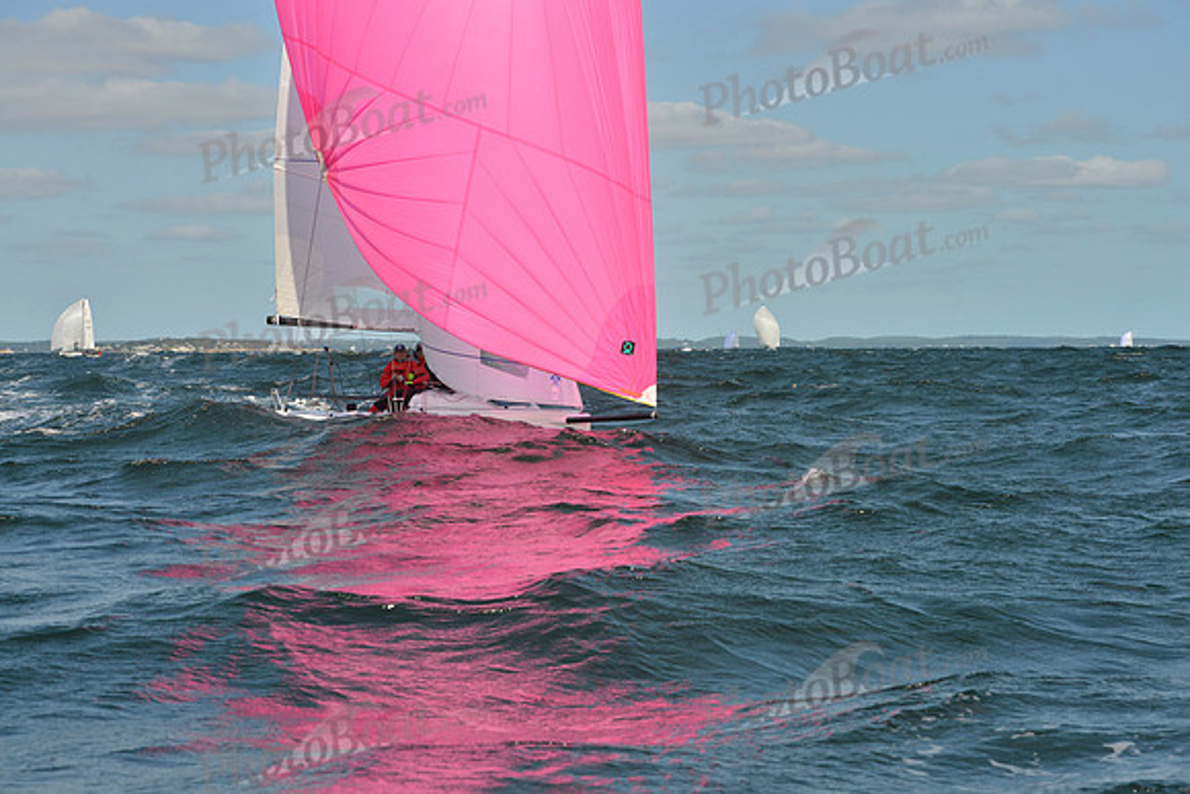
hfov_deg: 28.8
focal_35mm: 70
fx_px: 2314
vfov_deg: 19.5
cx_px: 595
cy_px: 397
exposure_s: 1/1600
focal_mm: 70
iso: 400
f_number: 10
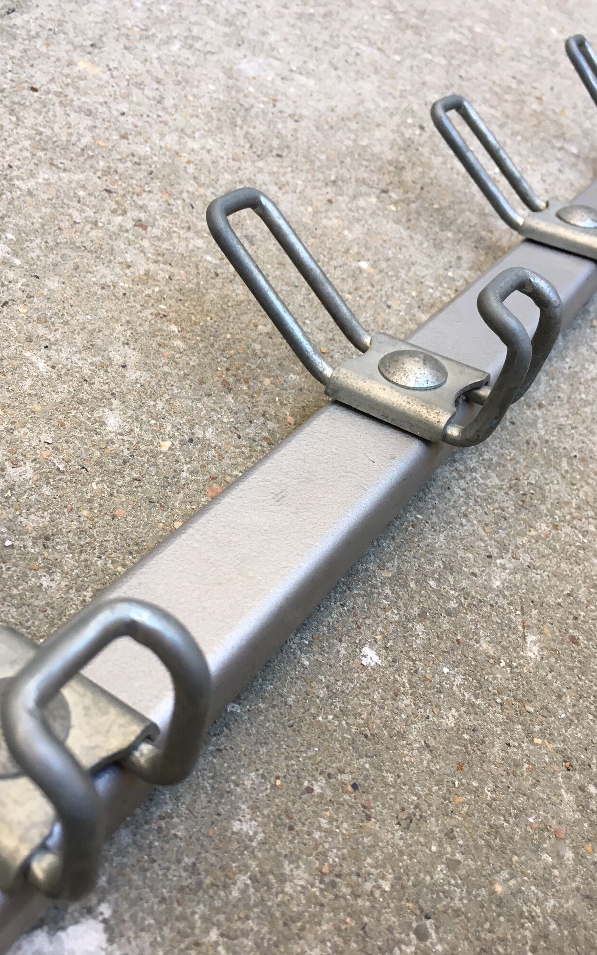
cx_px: 252
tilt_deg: -46.9
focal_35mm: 31
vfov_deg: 61.2
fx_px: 807
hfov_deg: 40.5
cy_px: 478
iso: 32
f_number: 2.2
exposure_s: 1/33
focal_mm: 4.15
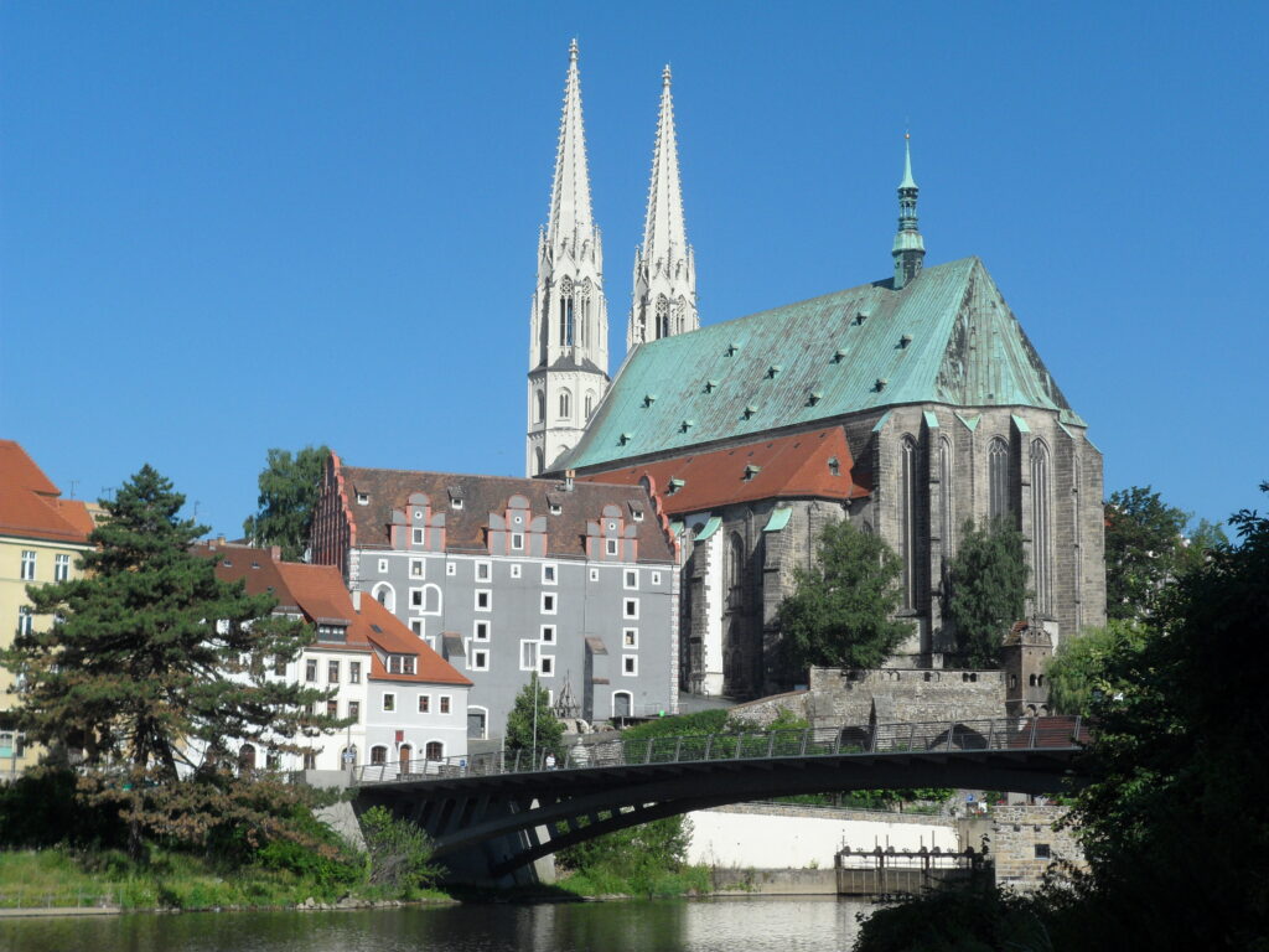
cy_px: 476
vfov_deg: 23.3
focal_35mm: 63
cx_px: 634
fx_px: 2310
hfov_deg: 30.7
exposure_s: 1/500
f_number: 5.6
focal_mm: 11.2
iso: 80
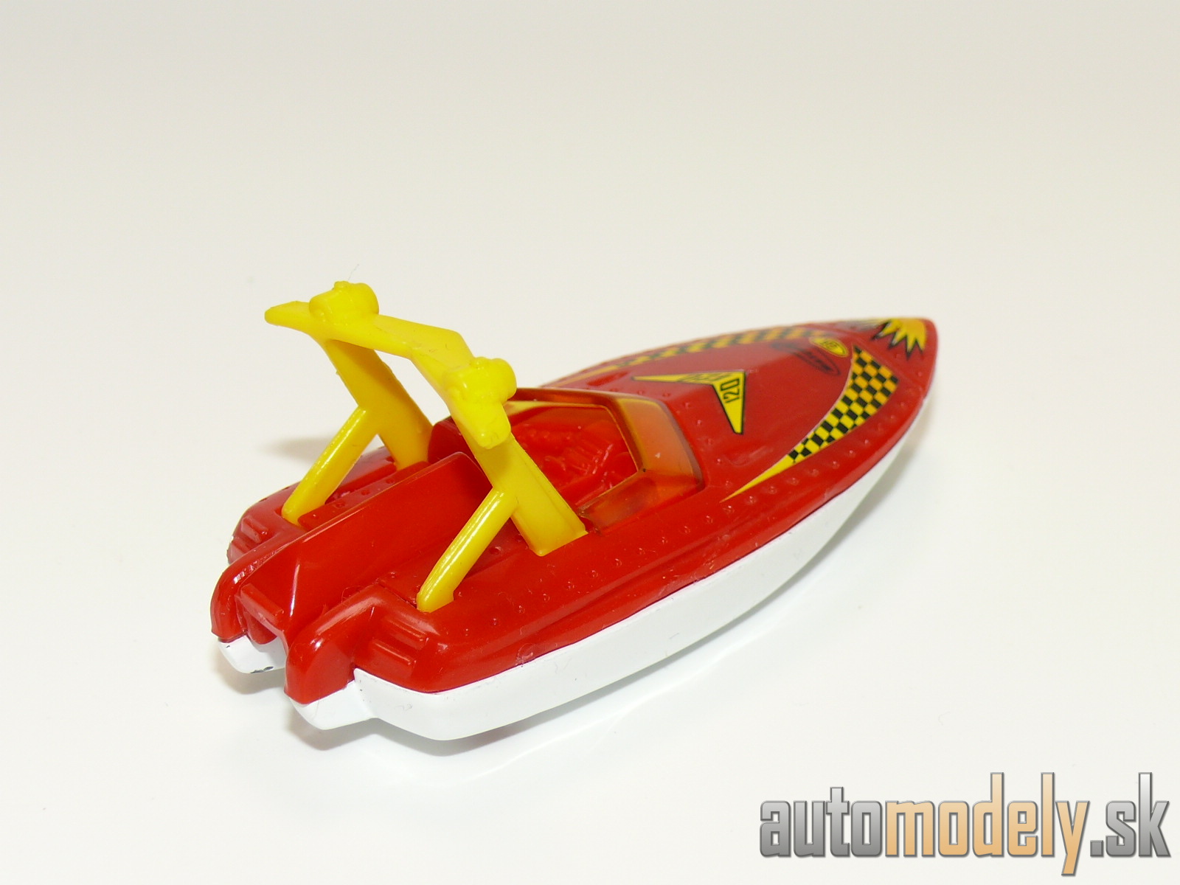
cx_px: 590
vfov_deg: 18.2
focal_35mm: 81
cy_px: 442
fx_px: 2761
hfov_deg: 24.1
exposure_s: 1/30
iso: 100
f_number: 4
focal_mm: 11.9
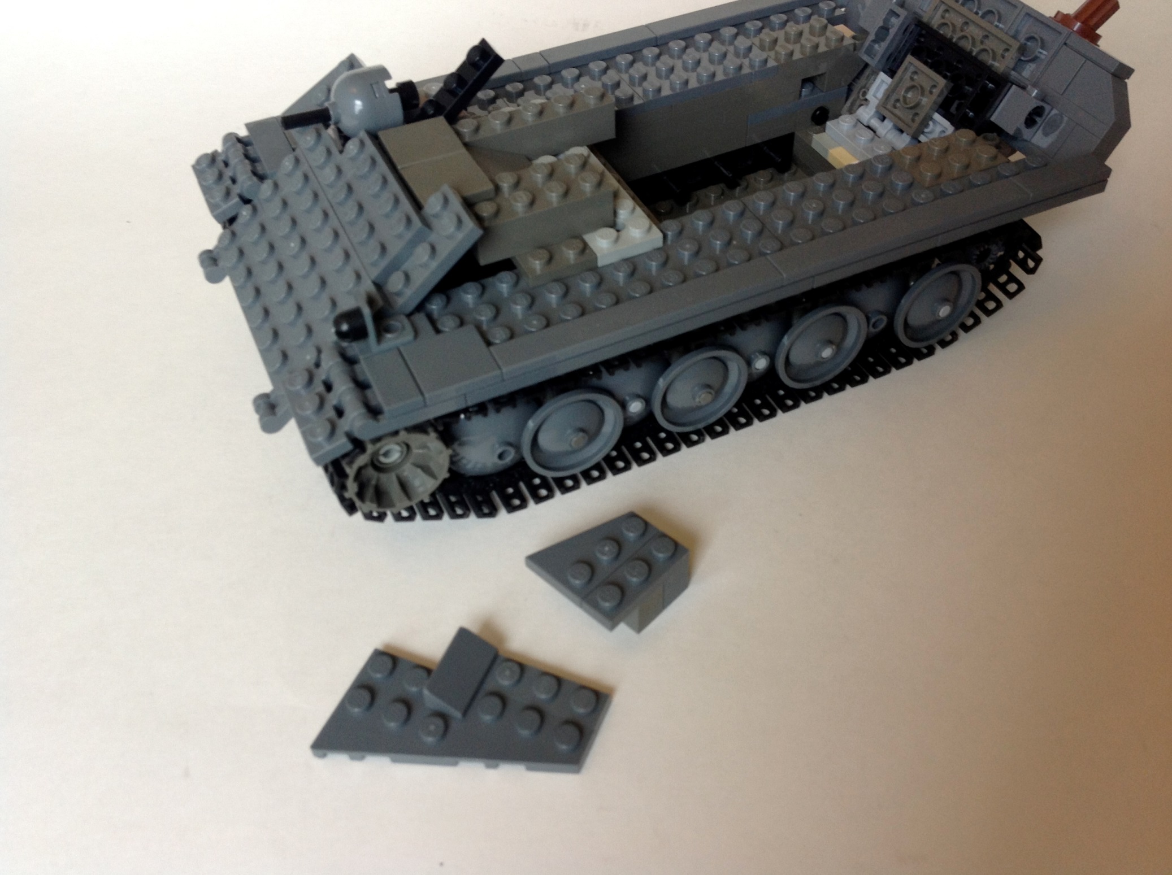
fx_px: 1183
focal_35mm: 35
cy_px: 438
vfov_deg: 40.6
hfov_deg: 52.7
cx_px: 586
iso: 64
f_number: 2.4
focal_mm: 4.28
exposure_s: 1/17
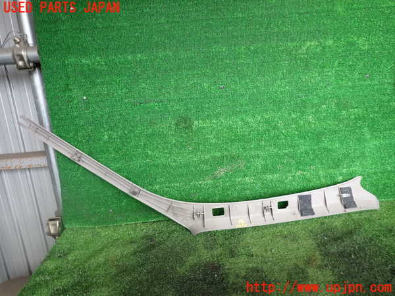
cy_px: 148
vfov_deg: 54.9
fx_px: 285
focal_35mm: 25
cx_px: 198
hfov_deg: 69.4
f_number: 2
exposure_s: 1/80
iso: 200
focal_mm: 4.5
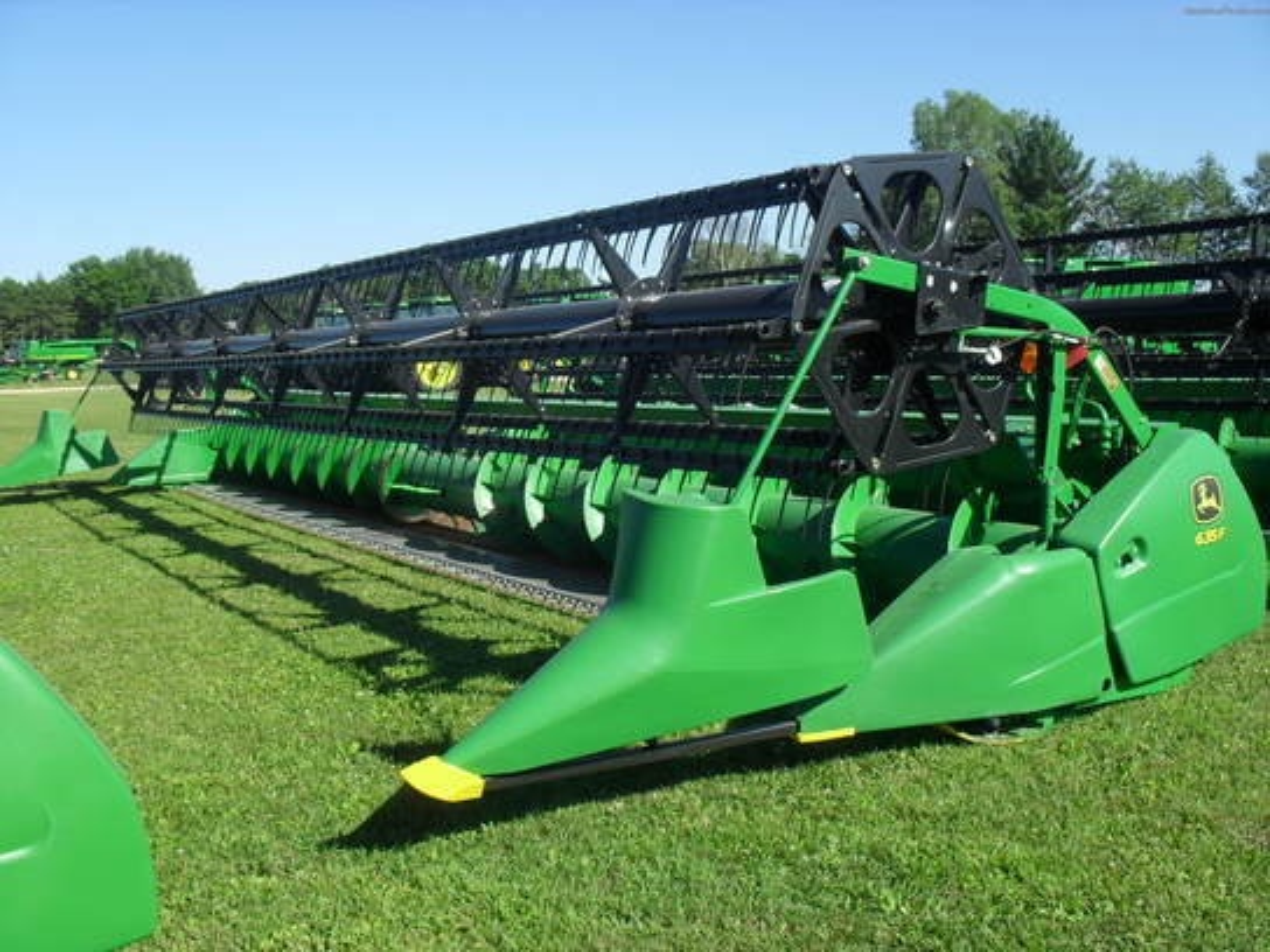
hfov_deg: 52.6
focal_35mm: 35
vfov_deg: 40.7
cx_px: 635
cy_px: 476
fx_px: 1284
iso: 100
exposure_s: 1/125
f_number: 8.4
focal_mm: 6.3
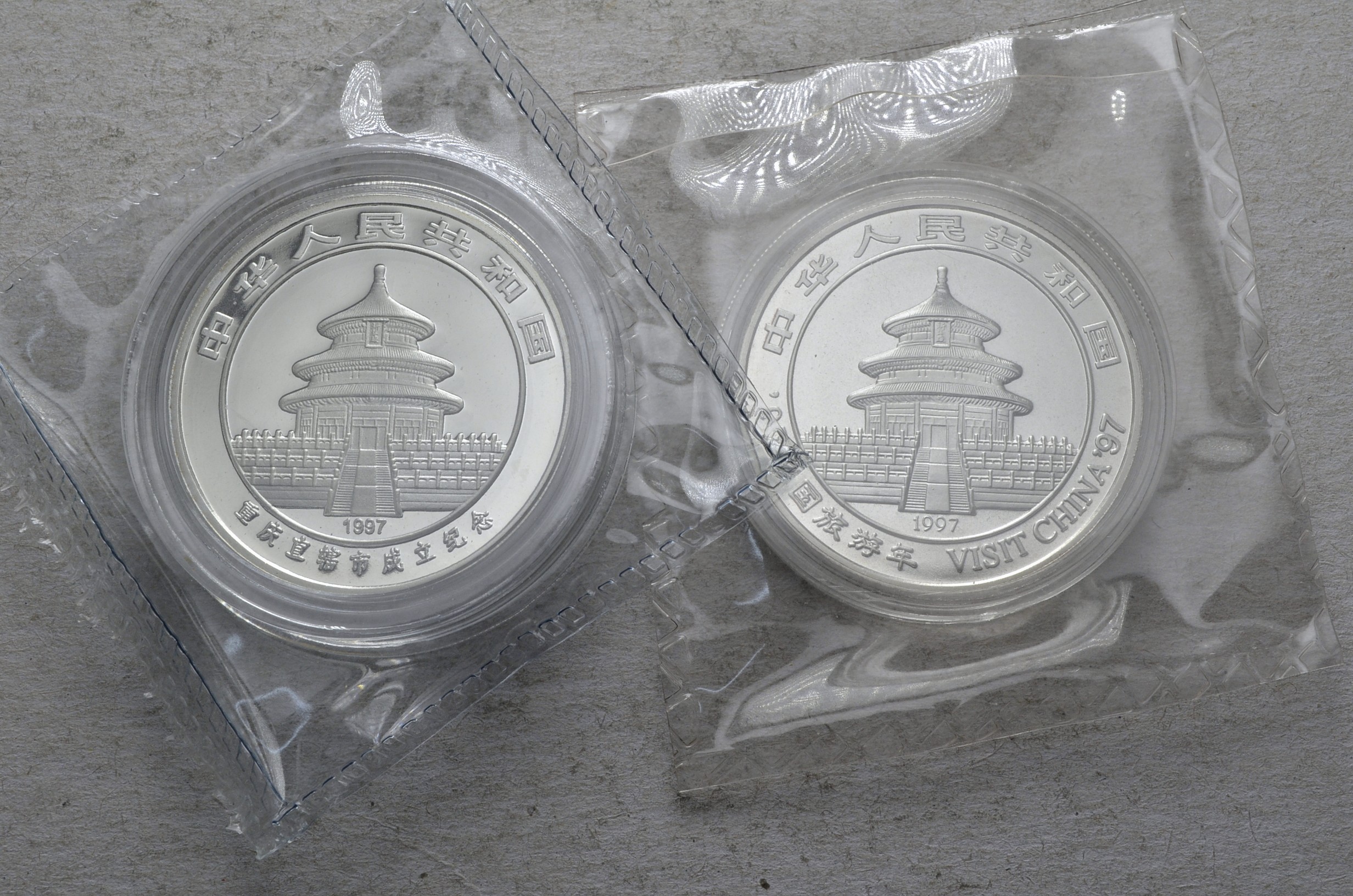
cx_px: 676
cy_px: 448
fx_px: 1913
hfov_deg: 39.0
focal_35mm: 51
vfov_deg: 26.4
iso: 400
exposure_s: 1/250
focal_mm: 34
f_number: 14
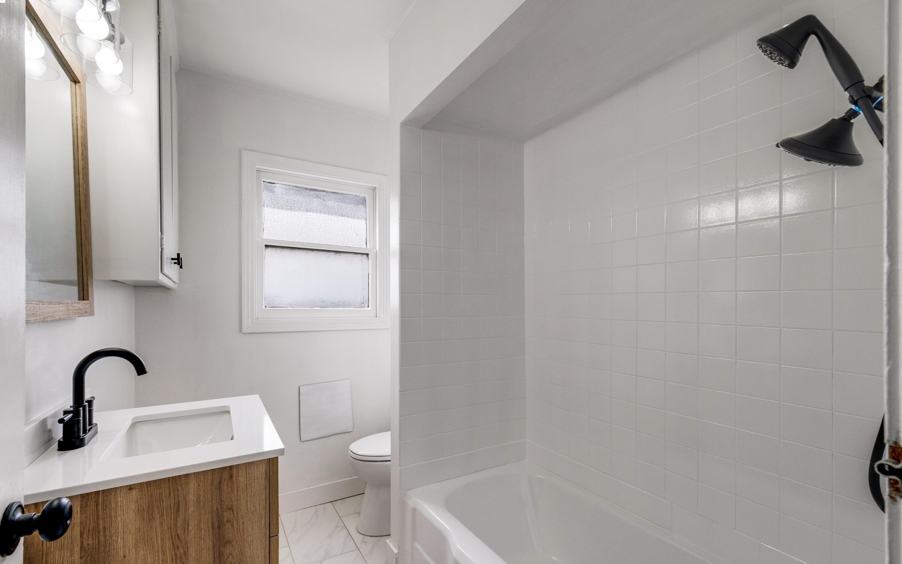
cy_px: 305
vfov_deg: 74.7
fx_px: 369
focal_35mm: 15
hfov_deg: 101.4
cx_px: 433
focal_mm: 9.4
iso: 200
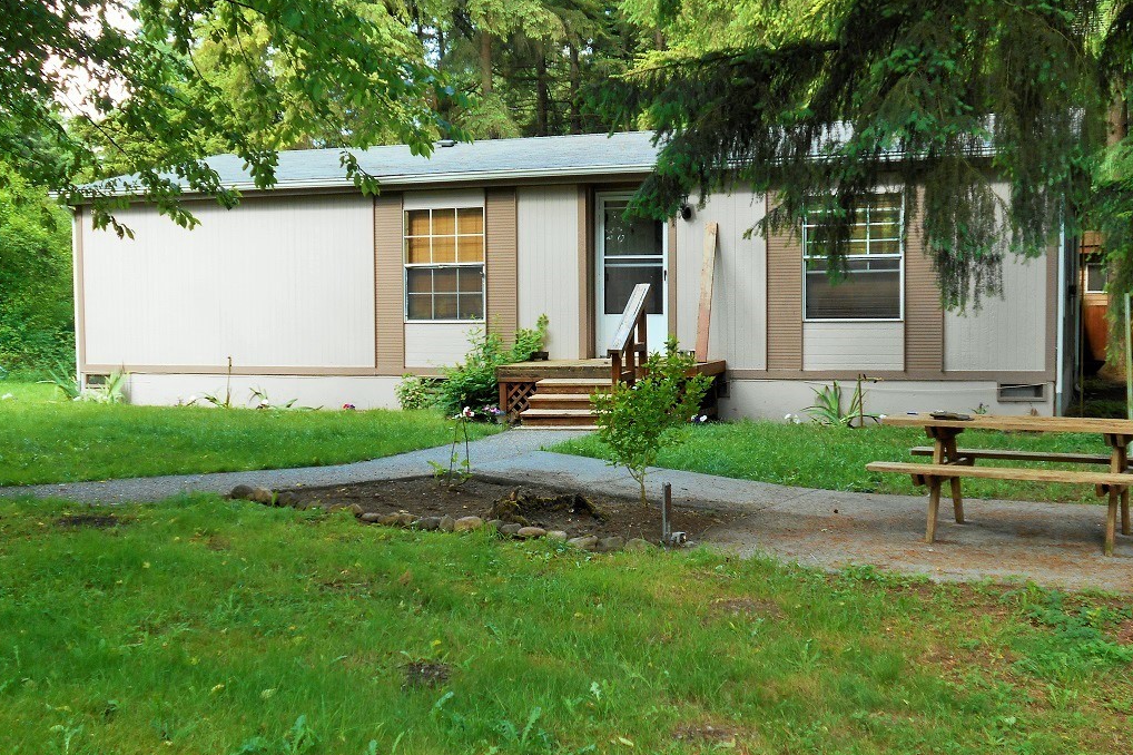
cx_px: 569
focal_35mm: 45
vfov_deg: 29.8
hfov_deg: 43.6
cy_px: 406
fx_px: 1416
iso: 80
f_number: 4.2
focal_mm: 7.7
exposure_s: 1/60
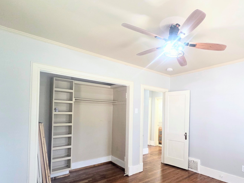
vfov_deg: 67.7
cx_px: 169
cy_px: 113
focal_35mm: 19
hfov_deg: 80.8
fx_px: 134
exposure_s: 1/120
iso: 320
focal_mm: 2.2
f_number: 2.2
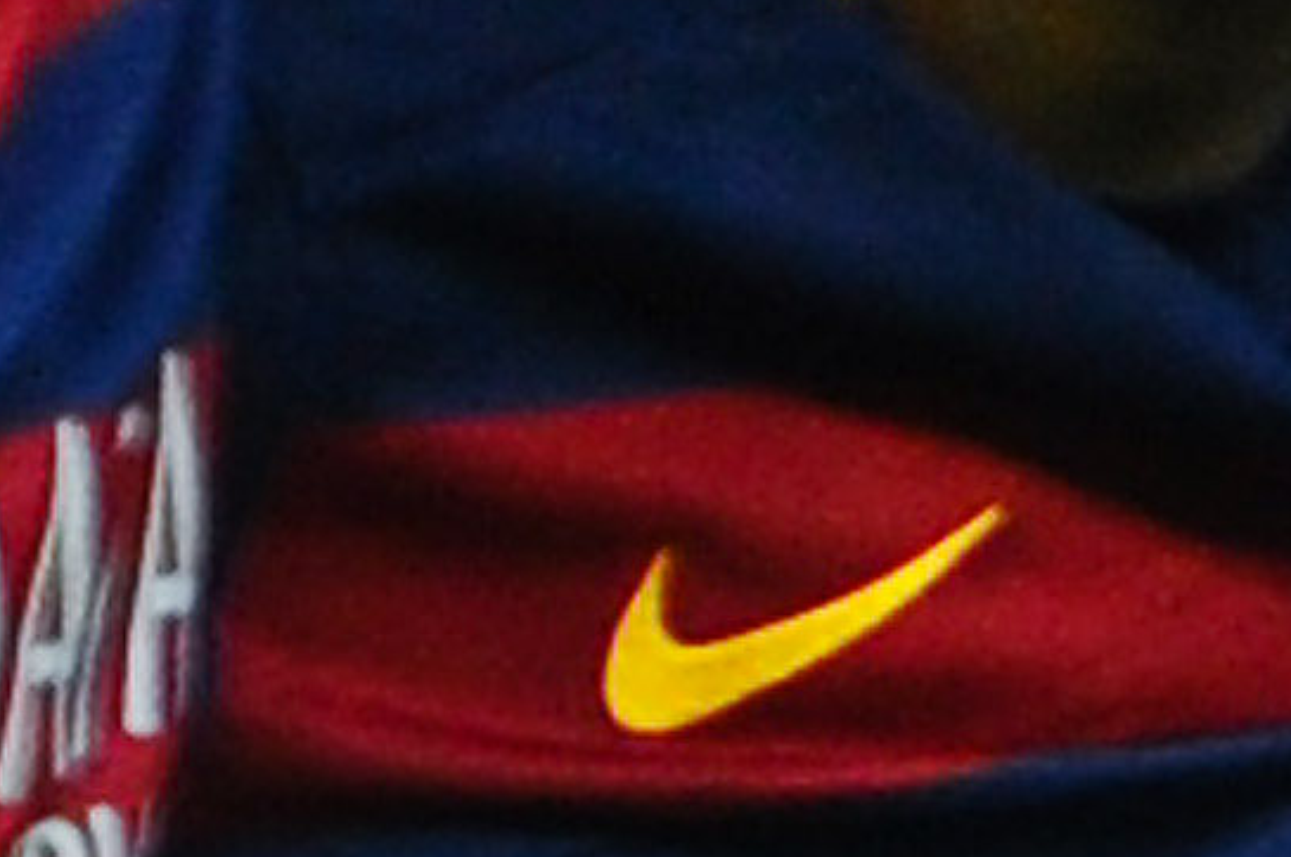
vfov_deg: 0.4
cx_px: 1542
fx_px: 111967
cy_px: -47
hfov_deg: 0.7
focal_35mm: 3126
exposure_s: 1/1250
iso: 1600
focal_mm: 400
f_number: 3.5
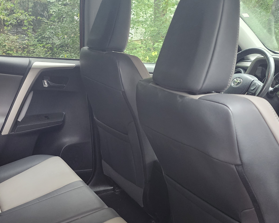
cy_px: 197
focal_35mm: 43
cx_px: 98
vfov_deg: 33.2
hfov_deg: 42.4
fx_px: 355
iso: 640
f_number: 1.8
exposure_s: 1/60
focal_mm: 6.4
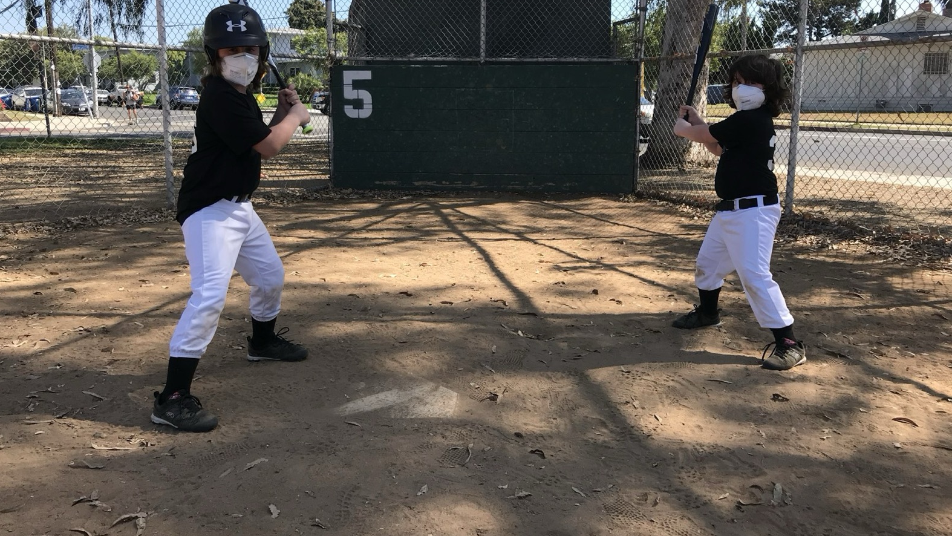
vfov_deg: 37.6
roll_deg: -0.3
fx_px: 783
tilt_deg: -9.5
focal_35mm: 31
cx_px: 478
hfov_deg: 62.6
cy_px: 212
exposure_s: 1/1030
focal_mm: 3.99
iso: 20
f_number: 1.8
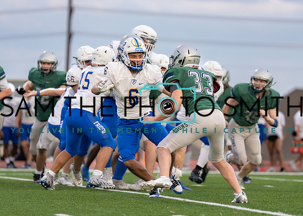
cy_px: 104
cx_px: 163
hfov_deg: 6.7
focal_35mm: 302
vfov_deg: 4.8
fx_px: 2600
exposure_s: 1/1250
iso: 500
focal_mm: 200
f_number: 2.8
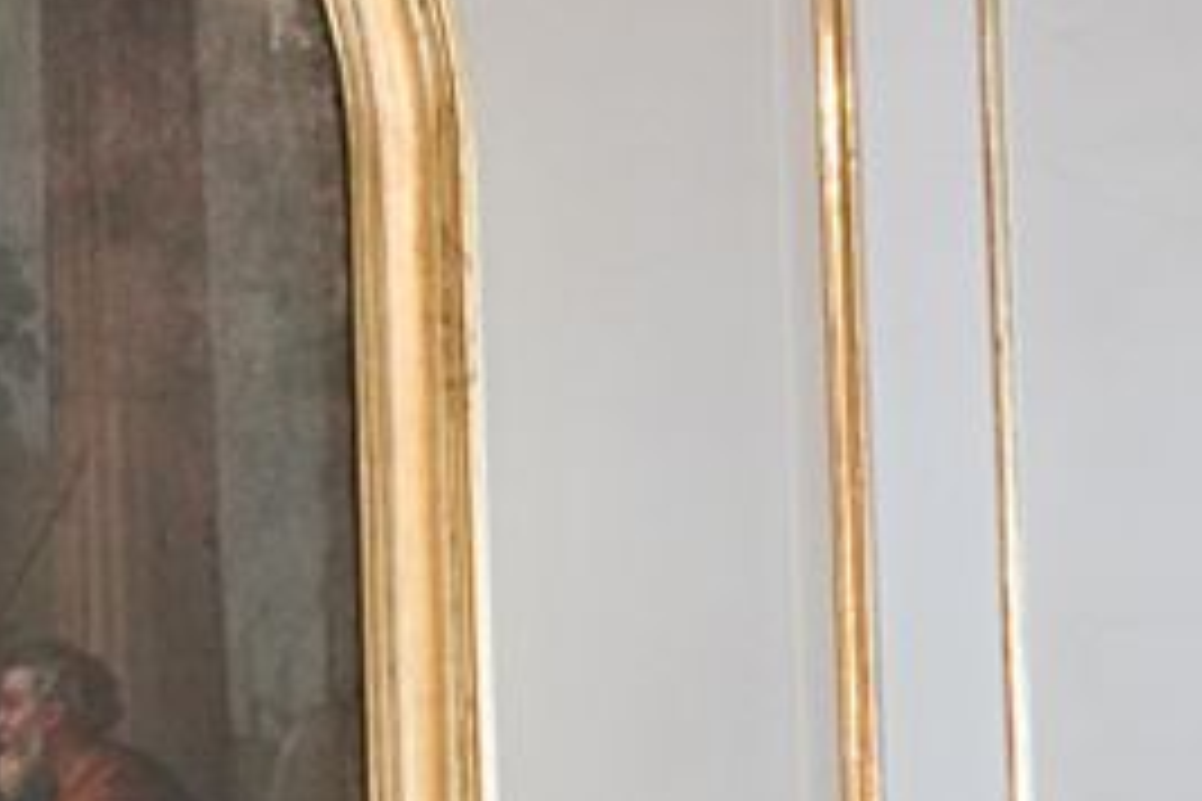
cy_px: 1094
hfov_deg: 10.5
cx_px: -1202
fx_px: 6010
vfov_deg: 7.5
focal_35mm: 180
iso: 3200
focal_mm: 24
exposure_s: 1/80
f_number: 6.3
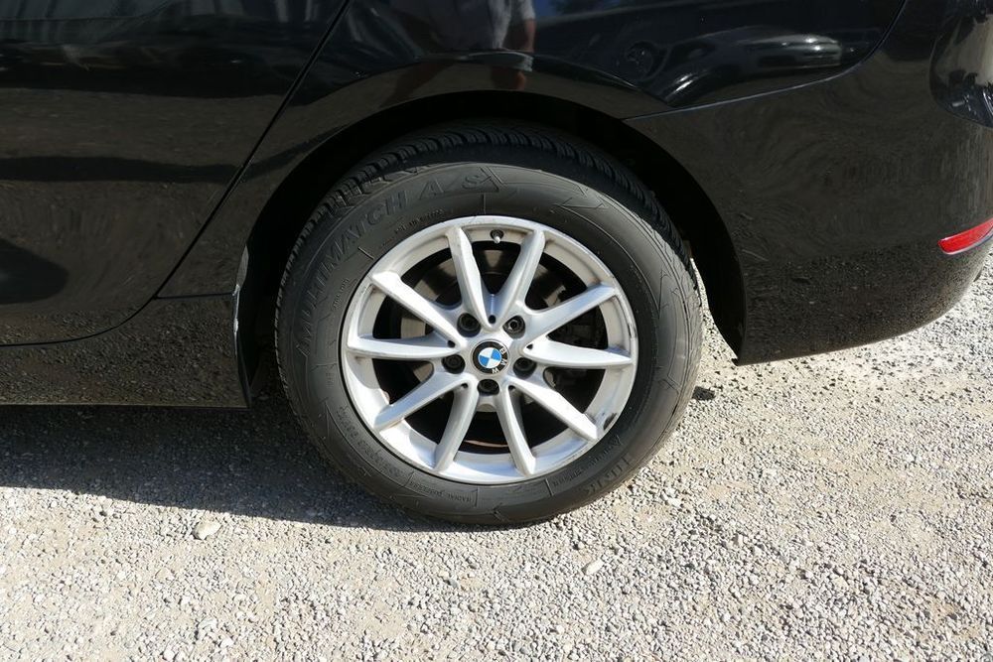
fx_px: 965
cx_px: 496
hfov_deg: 54.4
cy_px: 331
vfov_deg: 37.9
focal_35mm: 35
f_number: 3.1
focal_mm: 12.9
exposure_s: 1/800
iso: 125
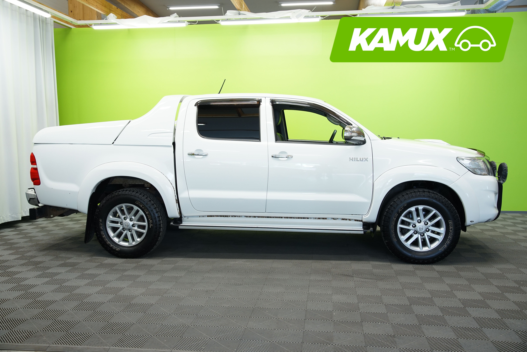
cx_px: 264
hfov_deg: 55.8
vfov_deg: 38.9
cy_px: 176
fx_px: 498
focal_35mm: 34
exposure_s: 1/20
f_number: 5.6
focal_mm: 34
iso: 500
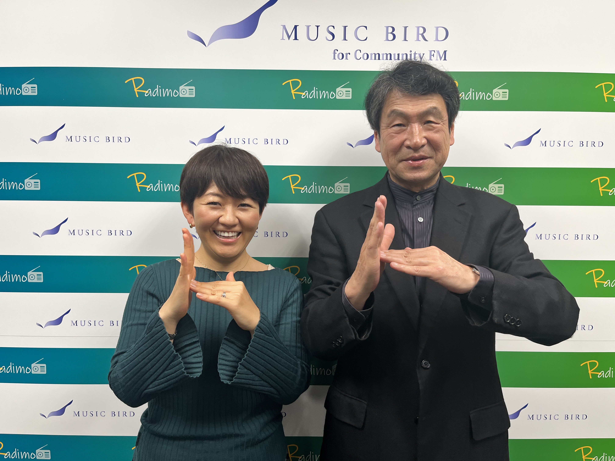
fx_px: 462
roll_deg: -0.7
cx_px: 308
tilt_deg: -3.7
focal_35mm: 26
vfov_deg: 53.1
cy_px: 230
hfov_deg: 67.3
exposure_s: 1/100
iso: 100
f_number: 1.6
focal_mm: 5.1
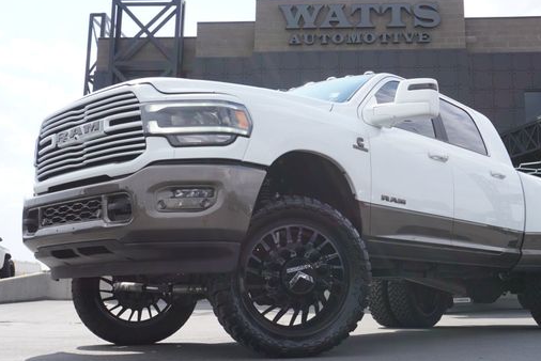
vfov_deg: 30.8
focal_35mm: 44
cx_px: 321
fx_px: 656
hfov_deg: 44.6
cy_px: 182
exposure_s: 1/200
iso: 100
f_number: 8
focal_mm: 23
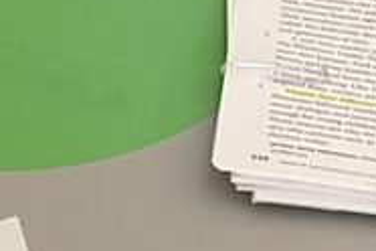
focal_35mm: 143
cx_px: -390
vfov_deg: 9.0
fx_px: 1493
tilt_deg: -52.7
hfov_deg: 12.5
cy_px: 522
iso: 640
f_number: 1.6
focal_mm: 5.1
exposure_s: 1/35
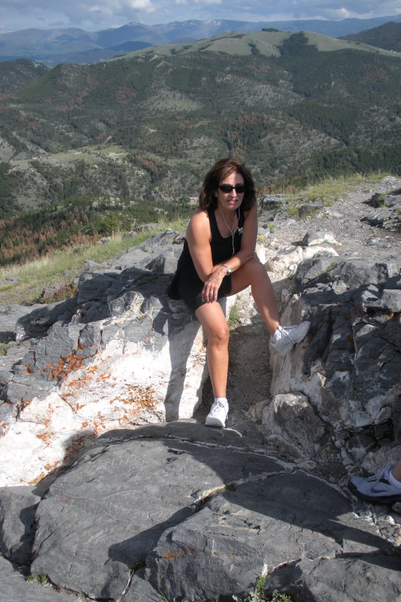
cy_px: 300
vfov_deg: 50.7
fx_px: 635
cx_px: 226
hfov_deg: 35.0
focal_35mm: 38
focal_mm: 6.3
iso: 64
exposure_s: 1/779
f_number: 3.5
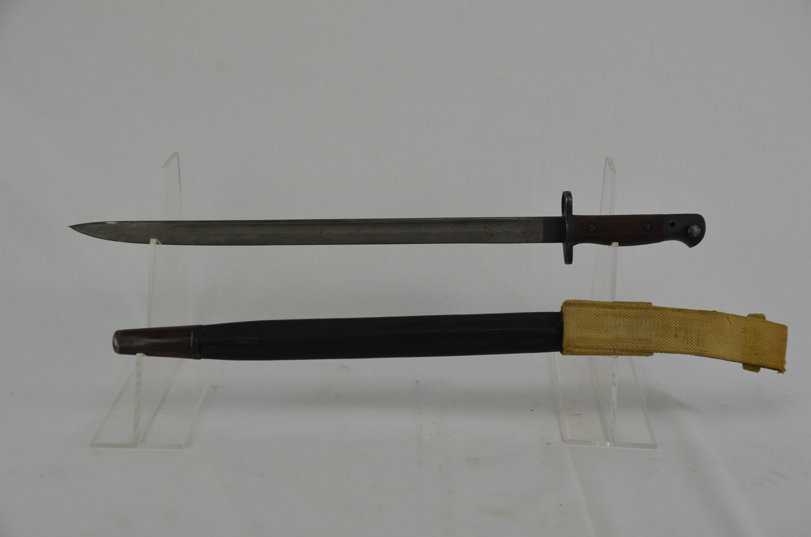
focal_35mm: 48
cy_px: 268
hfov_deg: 41.2
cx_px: 406
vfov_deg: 28.0
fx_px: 1079
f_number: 6.3
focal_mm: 32
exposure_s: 1/160
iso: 200
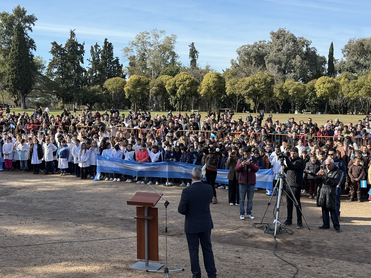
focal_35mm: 48
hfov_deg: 39.7
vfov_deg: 30.3
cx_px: 186
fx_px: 514
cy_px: 139
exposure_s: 1/2342
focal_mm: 6.76
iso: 80
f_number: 1.78
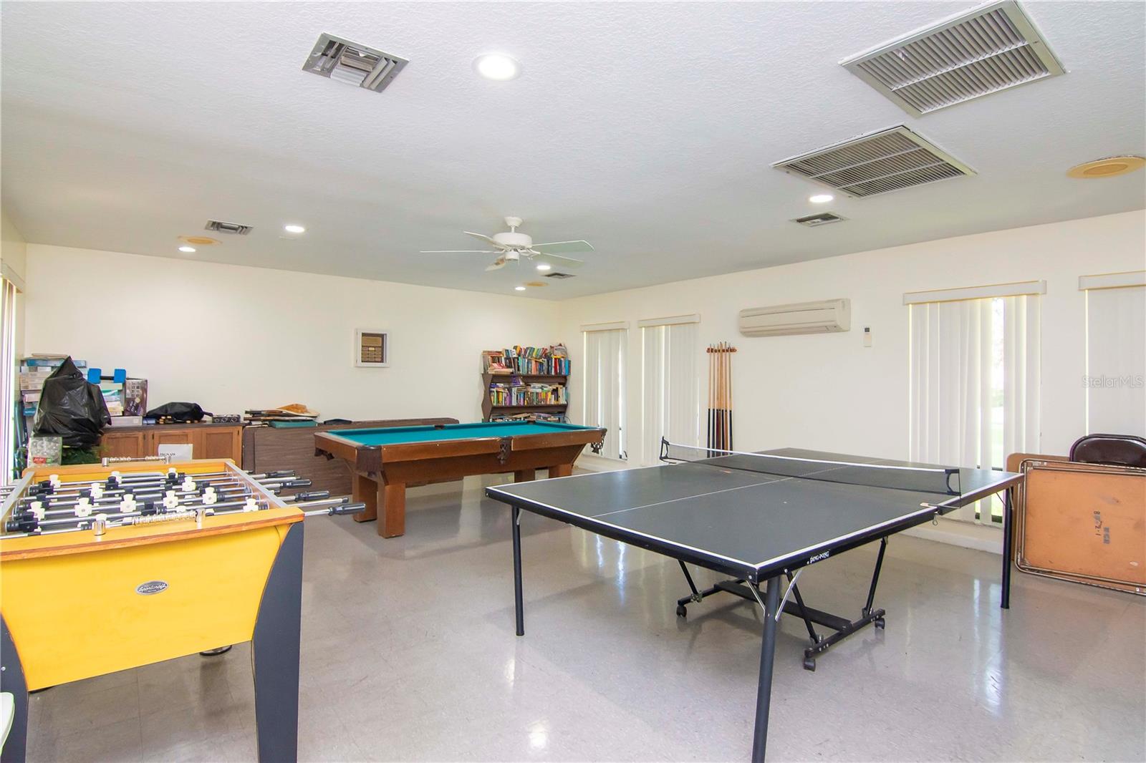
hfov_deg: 95.0
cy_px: 382
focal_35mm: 16
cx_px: 573
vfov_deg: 72.0
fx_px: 525
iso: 500
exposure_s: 1/40
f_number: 8
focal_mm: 11
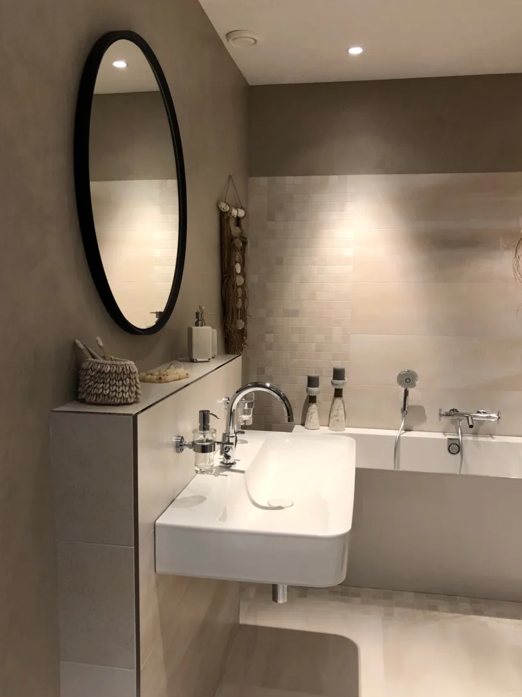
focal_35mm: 31
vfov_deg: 58.2
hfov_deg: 45.4
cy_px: 382
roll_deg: +0.2
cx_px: 257
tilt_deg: -8.5
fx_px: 623
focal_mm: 4
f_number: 1.8
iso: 40
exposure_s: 1/25
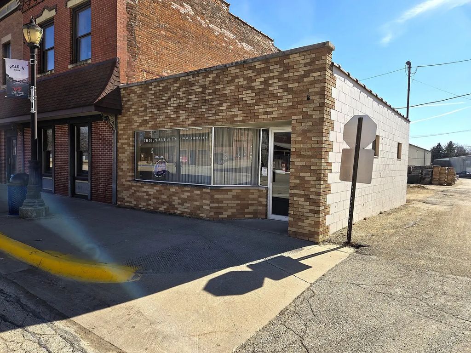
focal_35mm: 23
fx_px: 313
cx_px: 236
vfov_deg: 58.9
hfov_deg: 73.9
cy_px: 176
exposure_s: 1/1584
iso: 25
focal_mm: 5.4
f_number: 1.8
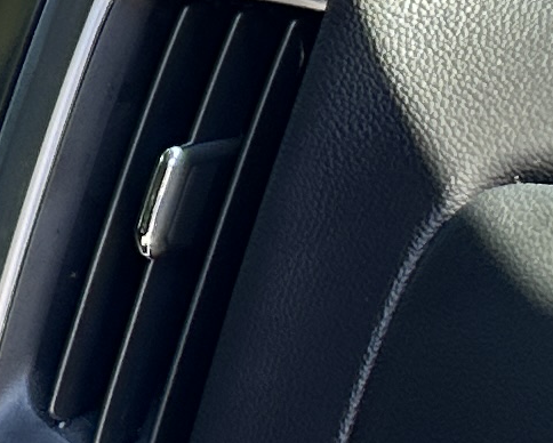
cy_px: 237
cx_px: -1588
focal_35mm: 195
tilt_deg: -12.5
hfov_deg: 7.4
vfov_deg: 7.9
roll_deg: -0.9
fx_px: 3194
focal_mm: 6.86
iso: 64
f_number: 1.78
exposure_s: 1/164
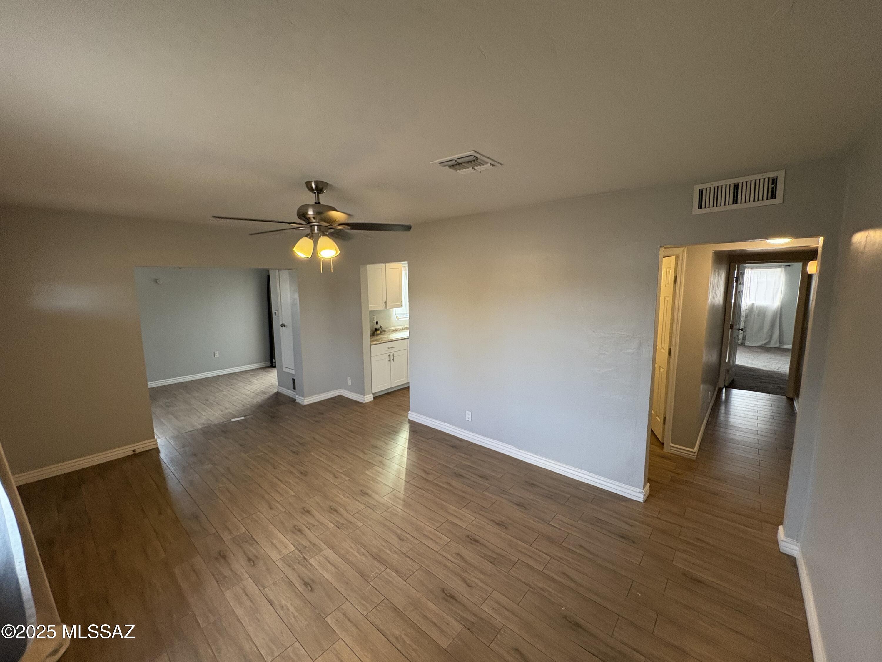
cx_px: 441
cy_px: 331
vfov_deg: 85.7
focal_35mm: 14
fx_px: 357
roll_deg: +2.0
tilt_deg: -7.7
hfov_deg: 102.1
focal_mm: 2.22
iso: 320
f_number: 2.2
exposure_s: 1/120
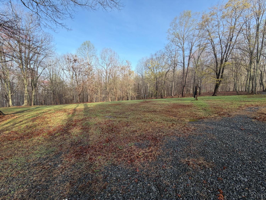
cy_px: 100
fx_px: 108
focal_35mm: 14
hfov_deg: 102.1
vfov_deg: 85.7
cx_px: 133
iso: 40
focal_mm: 2.22
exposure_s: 1/540
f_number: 2.2
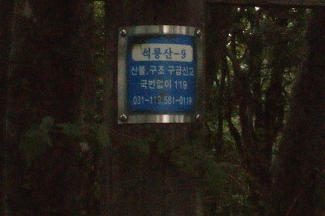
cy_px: -46
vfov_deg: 11.7
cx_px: 200
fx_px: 1028
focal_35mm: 114
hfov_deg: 17.9
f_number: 22
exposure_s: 1/125
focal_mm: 26
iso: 3200
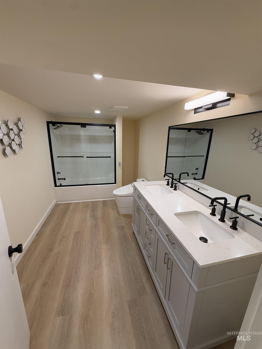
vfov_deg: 102.1
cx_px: 131
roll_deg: -2.0
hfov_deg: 85.7
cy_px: 174
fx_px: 141
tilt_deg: -13.8
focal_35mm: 14
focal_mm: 2.22
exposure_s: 1/120
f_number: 2.2
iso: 250
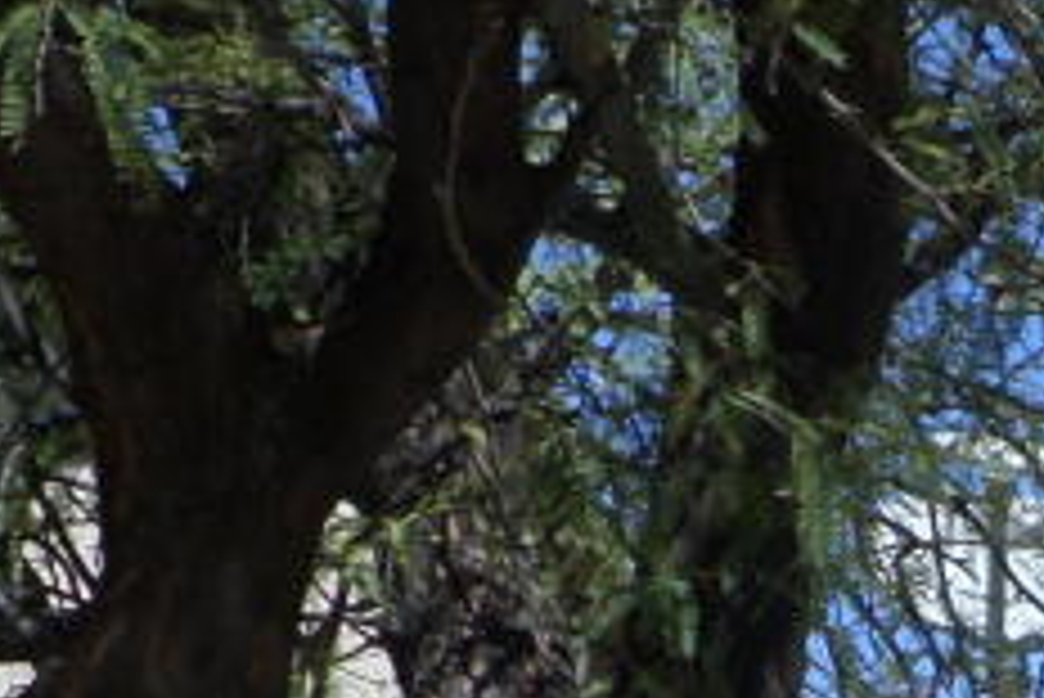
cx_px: 1908
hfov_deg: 11.5
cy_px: 1319
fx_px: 4788
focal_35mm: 165
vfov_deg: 8.0
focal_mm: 6.5
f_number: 3
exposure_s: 1/1000
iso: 80
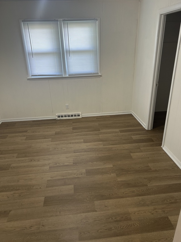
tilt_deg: -23.4
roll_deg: +1.6
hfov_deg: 53.1
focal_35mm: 26
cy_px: 121
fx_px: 181
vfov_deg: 67.3
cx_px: 90
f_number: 1.5
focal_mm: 5.7
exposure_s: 1/60
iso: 100
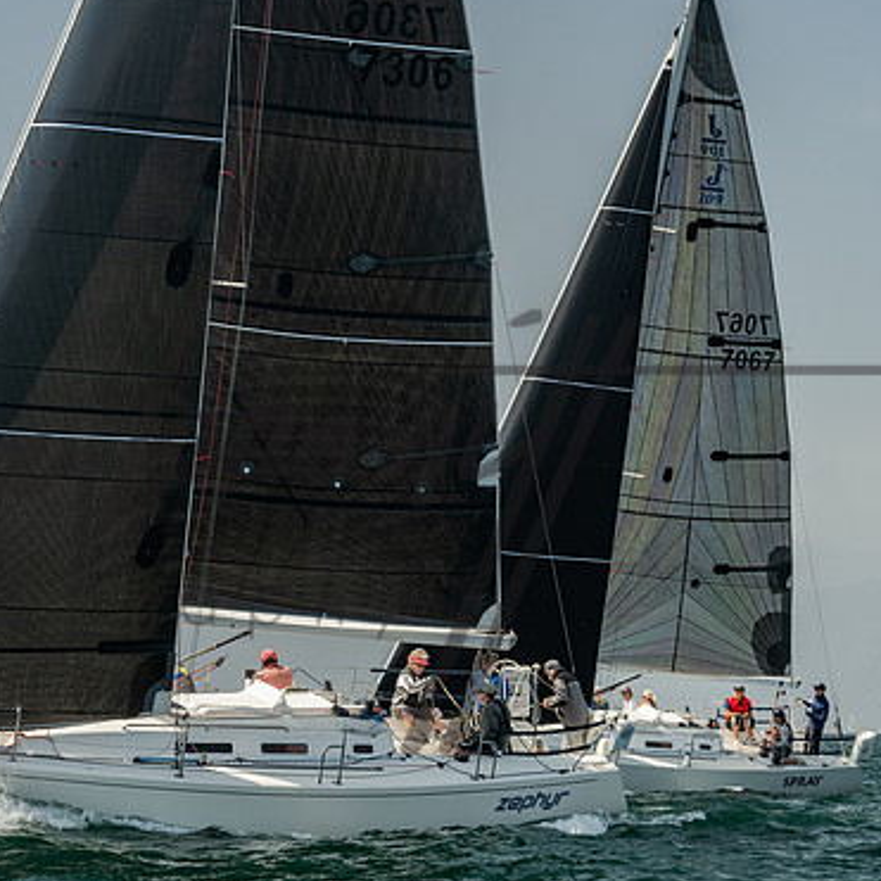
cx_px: 439
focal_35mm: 157
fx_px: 4521
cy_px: 533
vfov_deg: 11.1
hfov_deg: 11.1
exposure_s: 1/800
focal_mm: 84
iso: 320
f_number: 6.3
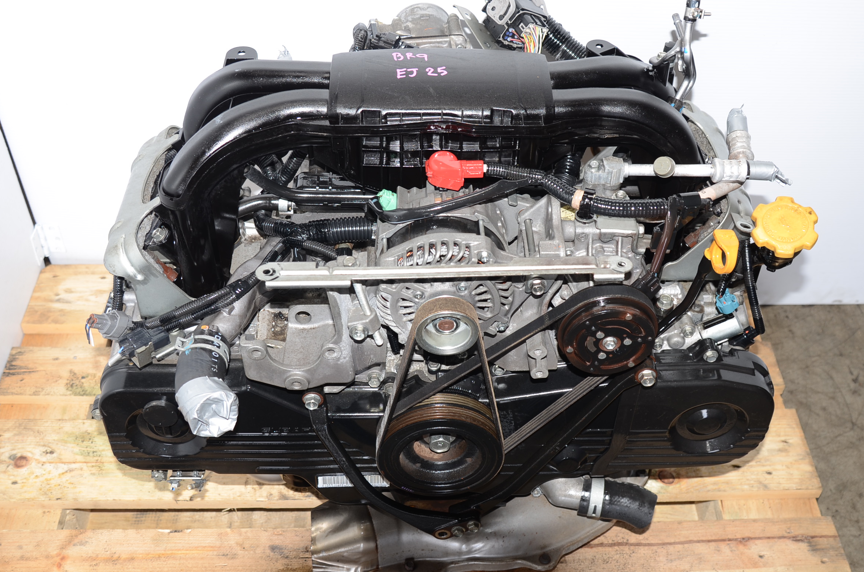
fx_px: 982
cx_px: 436
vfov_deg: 32.5
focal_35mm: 41
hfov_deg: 47.5
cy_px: 275
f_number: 5
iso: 100
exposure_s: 1/60
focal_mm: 26
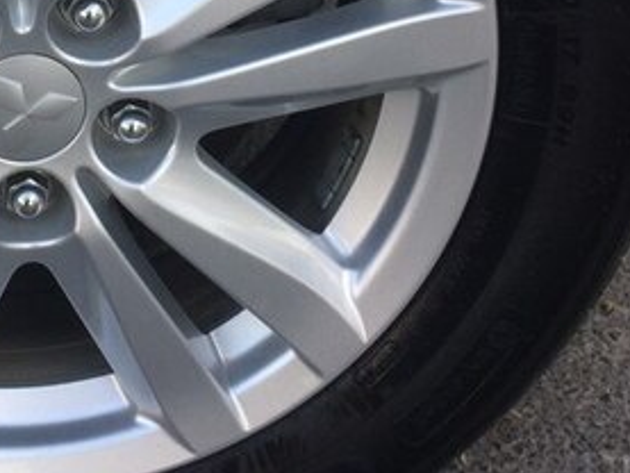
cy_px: -53
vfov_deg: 20.3
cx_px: 34
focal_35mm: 69
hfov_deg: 26.9
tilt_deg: -18.2
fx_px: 1256
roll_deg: -7.9
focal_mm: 4.15
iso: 32
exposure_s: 1/255
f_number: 2.2
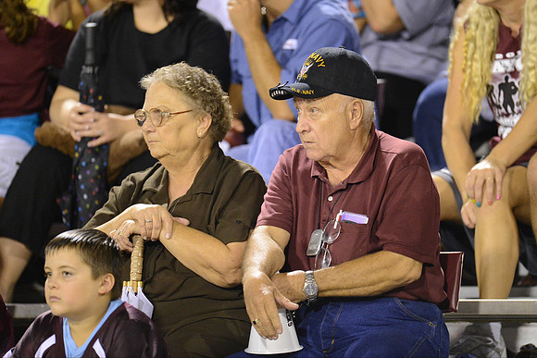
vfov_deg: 3.4
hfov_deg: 5.2
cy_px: 179
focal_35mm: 400
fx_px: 5968
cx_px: 268
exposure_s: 1/125
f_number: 2.8
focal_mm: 400
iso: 6400
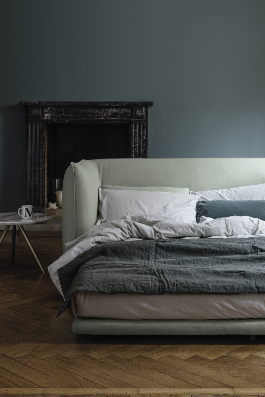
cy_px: 198
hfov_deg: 27.0
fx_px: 552
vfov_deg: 39.6
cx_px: 132
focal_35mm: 50
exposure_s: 3
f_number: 11
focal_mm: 50
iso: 64
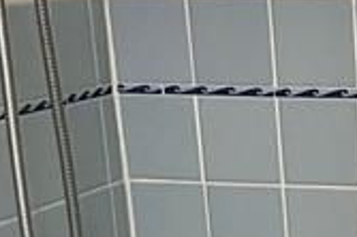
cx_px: 541
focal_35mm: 166
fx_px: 1645
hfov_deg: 11.8
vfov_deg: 7.4
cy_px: 675
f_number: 1.6
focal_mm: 5.1
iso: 400
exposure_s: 1/60
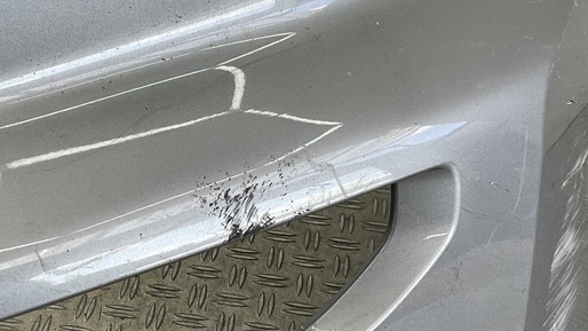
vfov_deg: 19.4
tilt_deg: -39.6
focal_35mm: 62
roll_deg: -4.9
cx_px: 221
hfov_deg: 33.7
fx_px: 967
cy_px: 187
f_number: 1.8
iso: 16
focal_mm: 3
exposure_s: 1/147
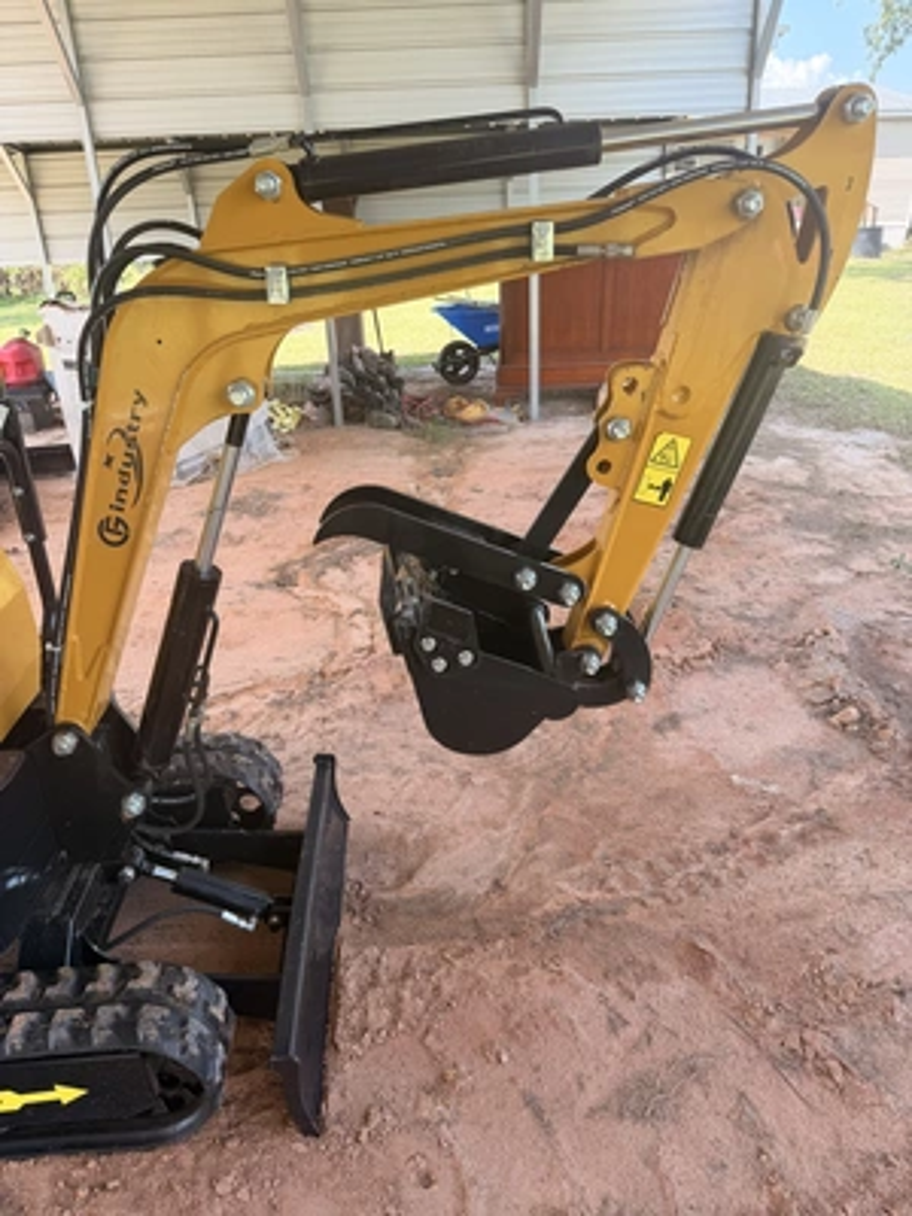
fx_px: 843
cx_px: 456
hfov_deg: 56.8
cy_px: 608
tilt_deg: -24.9
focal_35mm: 24
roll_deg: +1.7
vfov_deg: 71.6
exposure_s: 1/365
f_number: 1.78
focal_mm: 6.76
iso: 80
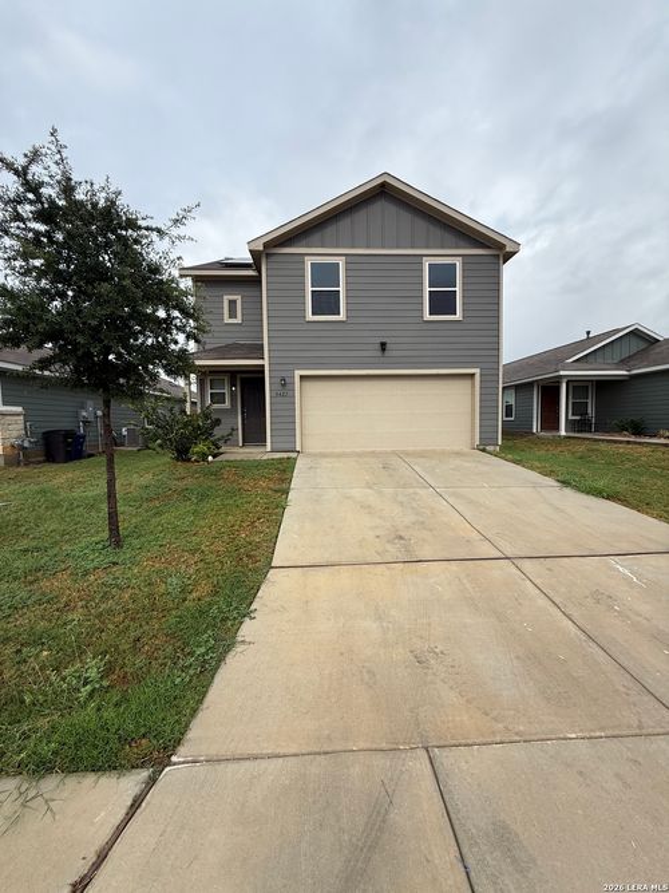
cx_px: 334
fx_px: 361
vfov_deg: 102.1
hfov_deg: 85.7
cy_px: 446
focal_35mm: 14
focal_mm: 2.22
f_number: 2.2
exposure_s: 1/2092
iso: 64
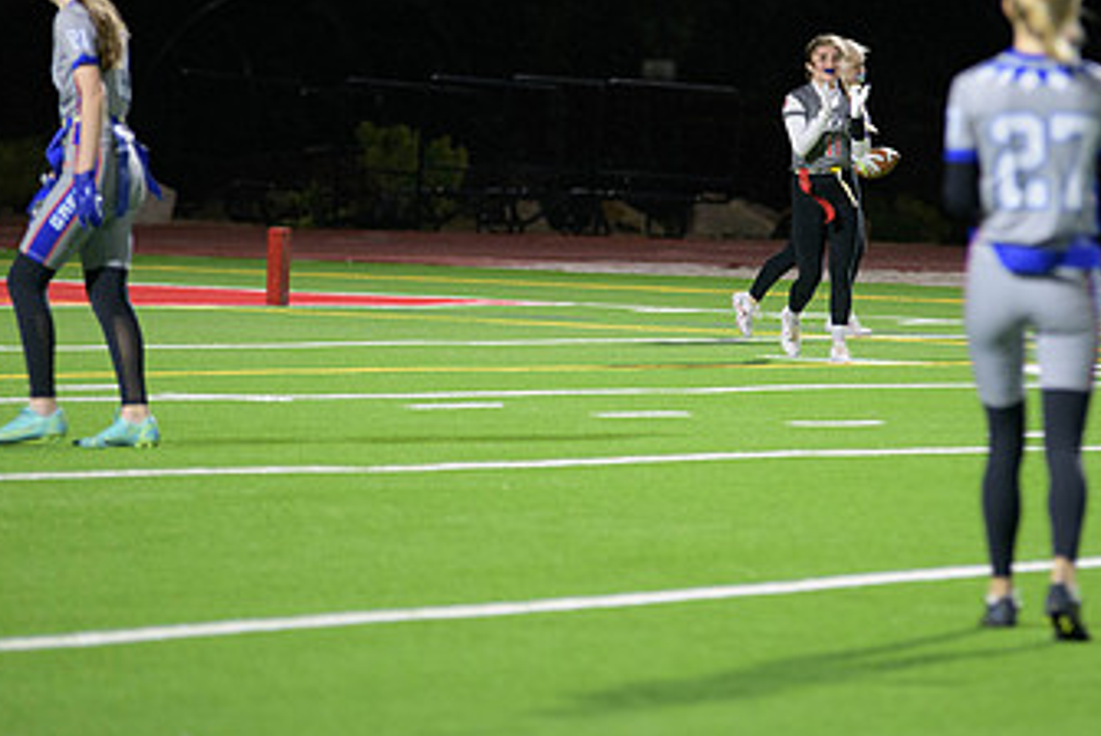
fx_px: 9275
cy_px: 126
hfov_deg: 6.8
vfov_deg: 4.5
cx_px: 693
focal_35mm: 303
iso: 1800
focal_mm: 175
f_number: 2.8
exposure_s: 1/200
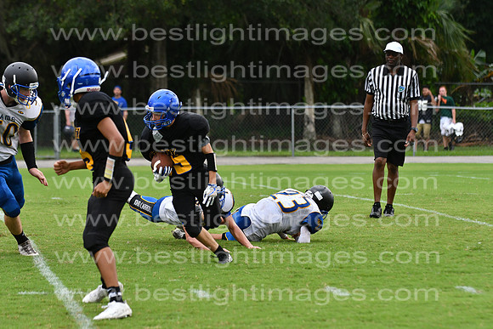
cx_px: 246
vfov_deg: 6.5
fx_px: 2876
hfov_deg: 9.8
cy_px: 164
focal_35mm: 210
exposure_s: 1/2000
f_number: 3.5
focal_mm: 140
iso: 800
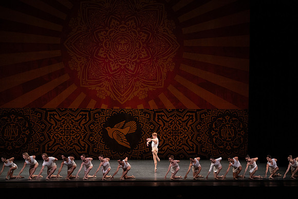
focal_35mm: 100
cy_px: 100
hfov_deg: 20.4
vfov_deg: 13.7
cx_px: 149
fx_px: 828
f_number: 10
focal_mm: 100
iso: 5000
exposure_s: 1/400
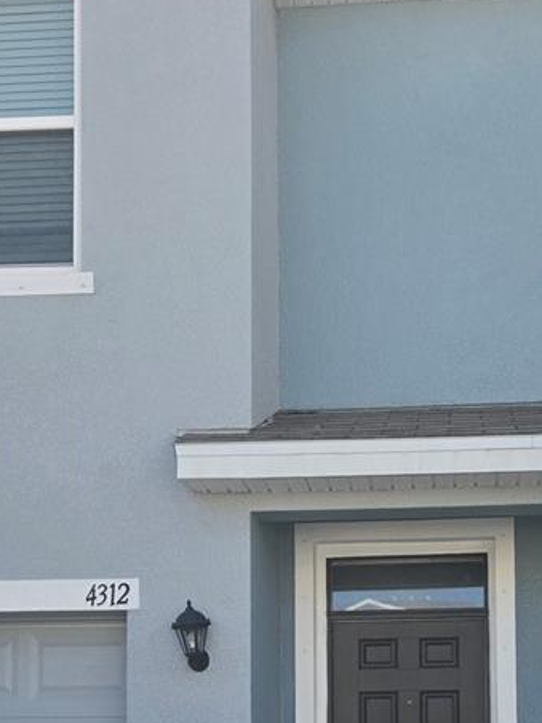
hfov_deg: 23.9
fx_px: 1273
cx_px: 381
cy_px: 734
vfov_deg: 29.4
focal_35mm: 61
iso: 80
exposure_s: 1/2308
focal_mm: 5.4
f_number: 1.8
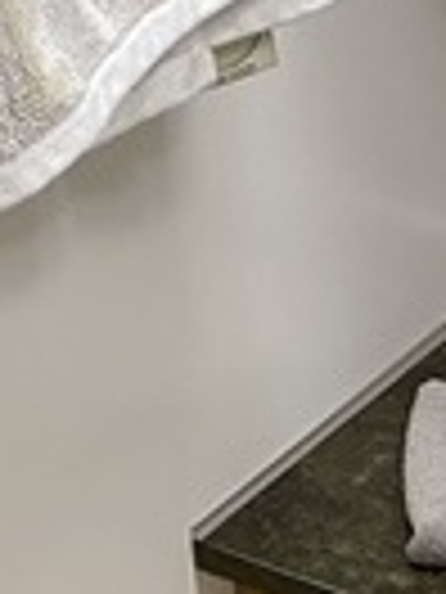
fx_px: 2594
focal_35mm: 151
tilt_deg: -30.1
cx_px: 764
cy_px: 187
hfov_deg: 9.4
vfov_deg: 13.1
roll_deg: -0.8
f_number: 1.8
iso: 125
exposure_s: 1/85
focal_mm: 4.25
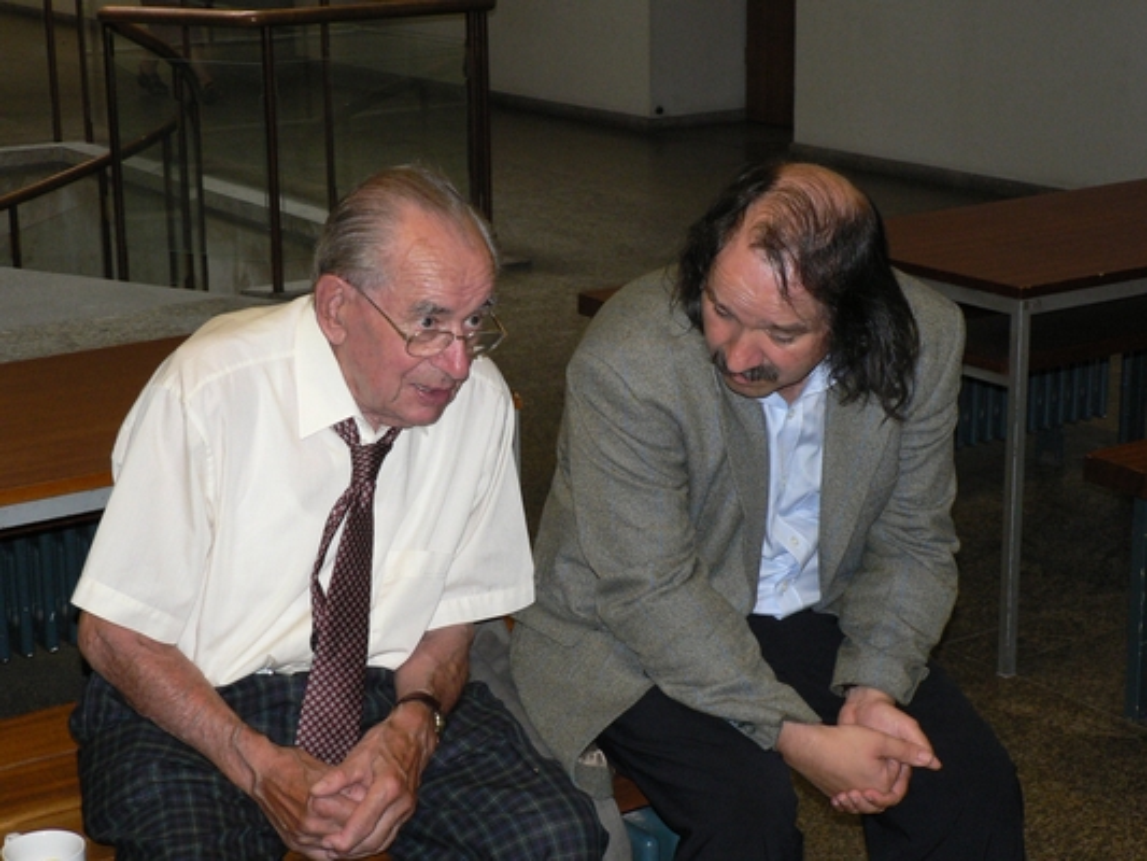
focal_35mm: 70
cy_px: 430
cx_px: 574
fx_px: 2320
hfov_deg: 27.8
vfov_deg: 21.0
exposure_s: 1/60
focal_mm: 11.6
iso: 200
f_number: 3.2
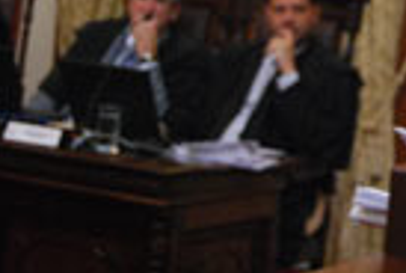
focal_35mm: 140
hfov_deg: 14.3
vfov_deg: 9.7
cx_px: 442
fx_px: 1582
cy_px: -39
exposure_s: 1/60
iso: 1600
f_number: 4.5
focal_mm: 32
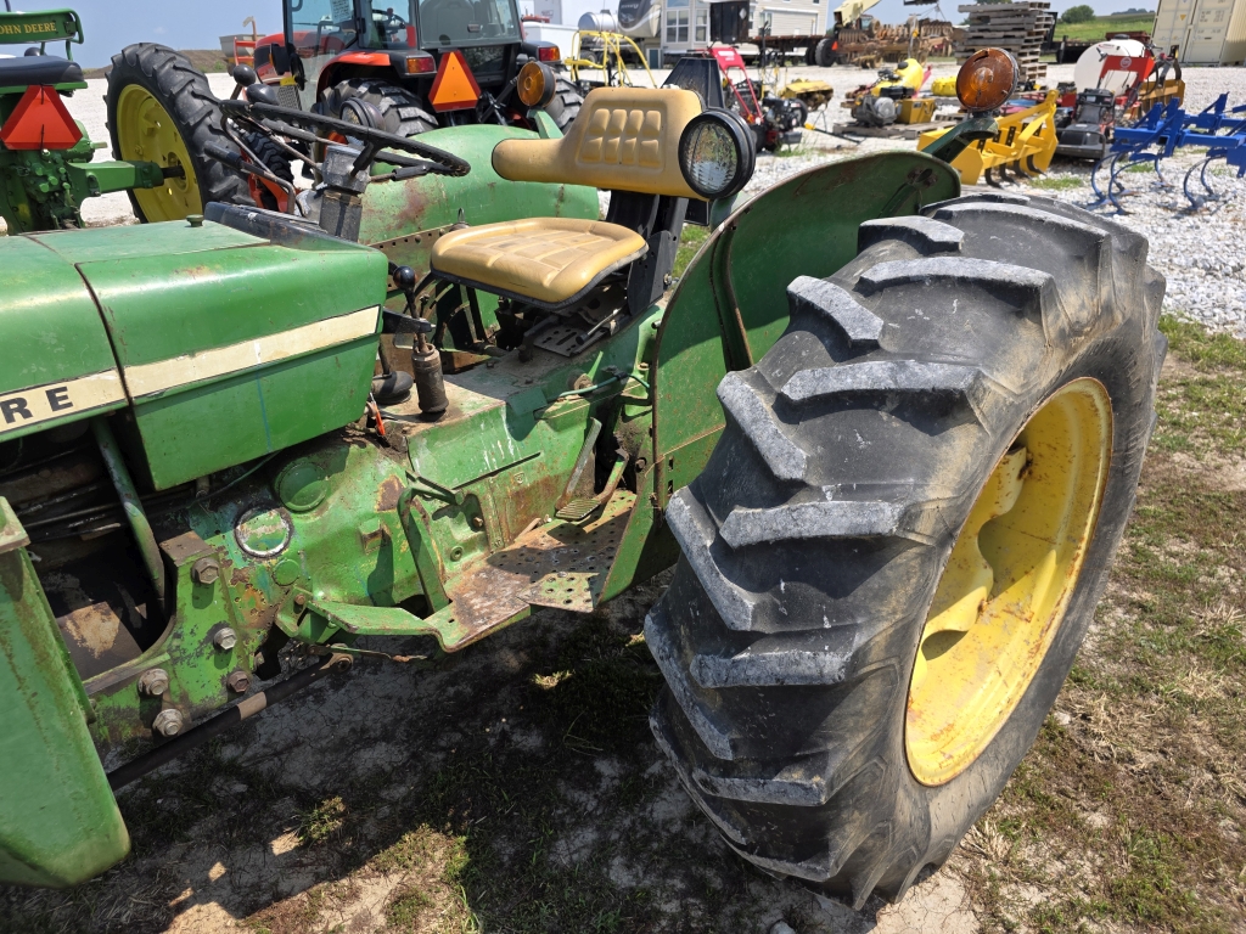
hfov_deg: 73.9
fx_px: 828
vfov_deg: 58.9
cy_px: 467
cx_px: 623
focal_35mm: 23
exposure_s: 1/3707
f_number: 1.7
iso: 80
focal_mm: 6.3
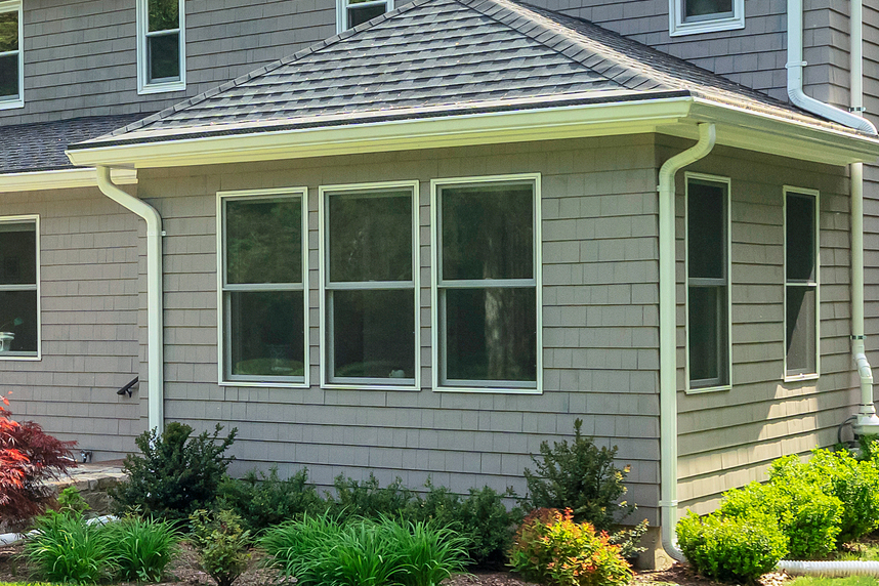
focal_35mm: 69
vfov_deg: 19.6
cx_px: 144
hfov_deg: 28.3
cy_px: 320
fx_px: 1695
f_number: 7.1
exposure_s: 1/500
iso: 1600
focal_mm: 19.4
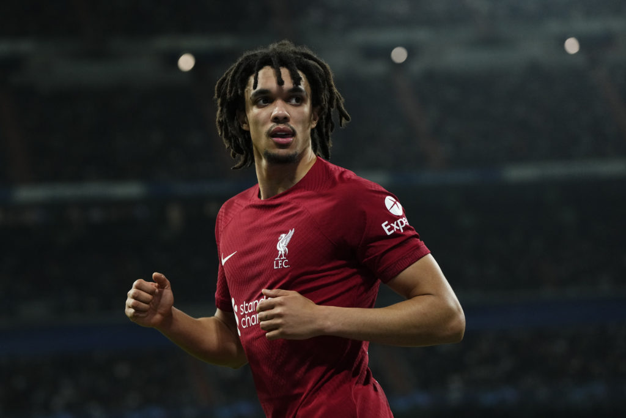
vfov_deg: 13.0
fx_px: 1826
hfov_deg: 19.5
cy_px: 209
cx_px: 313
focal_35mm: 105
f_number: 3.2
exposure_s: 1/2000
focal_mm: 105
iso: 2500
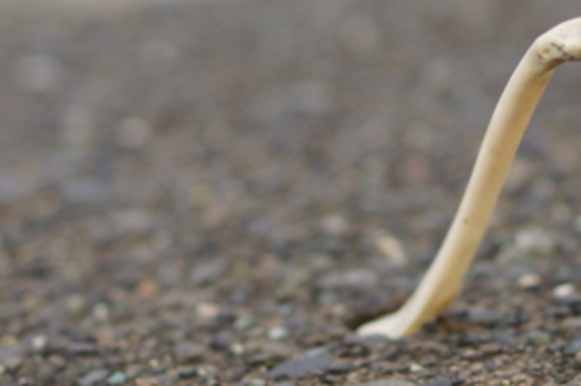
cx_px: 530
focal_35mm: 146
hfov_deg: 13.9
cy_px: 39
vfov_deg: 9.3
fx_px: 2361
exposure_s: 1/320
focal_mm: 35
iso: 100
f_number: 2.2
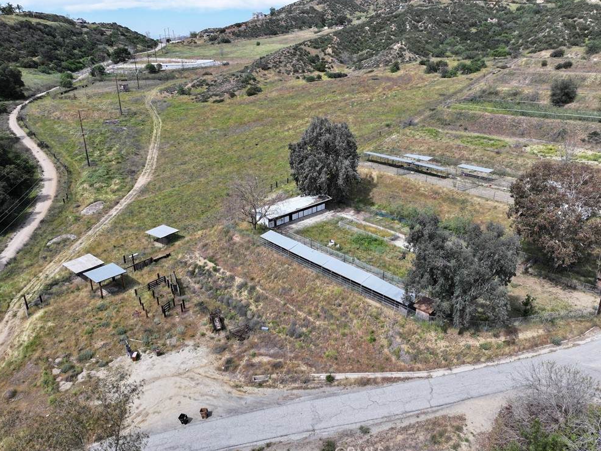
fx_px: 434
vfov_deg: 54.9
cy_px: 227
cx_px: 298
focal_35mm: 25
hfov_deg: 69.4
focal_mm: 12.29
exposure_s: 1/1600
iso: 120
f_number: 2.8
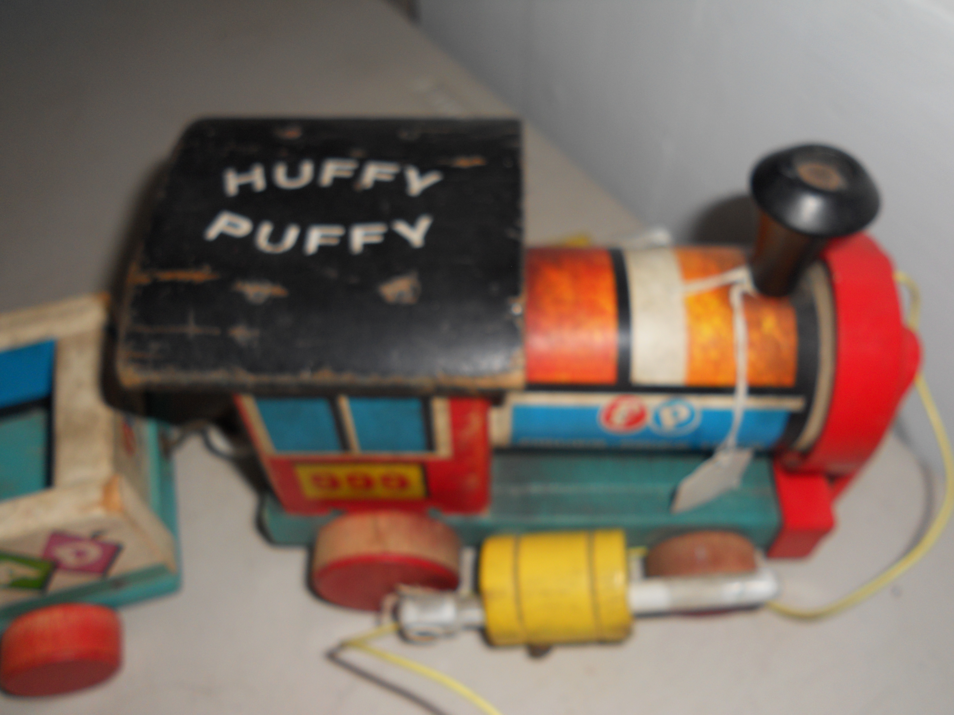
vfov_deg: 44.2
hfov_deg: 56.8
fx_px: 882
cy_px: 358
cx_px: 477
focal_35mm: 32
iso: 80
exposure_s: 1/25
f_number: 8.8
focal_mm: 5.8
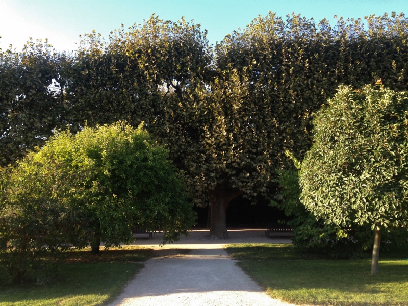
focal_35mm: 33
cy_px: 153
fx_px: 389
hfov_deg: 55.4
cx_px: 204
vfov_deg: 42.9
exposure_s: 1/192
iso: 50
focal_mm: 4.13
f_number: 2.4
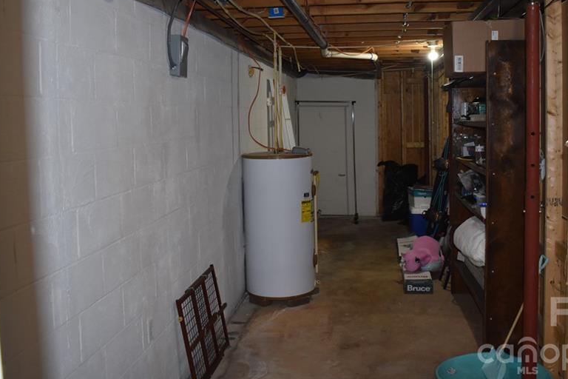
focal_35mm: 36
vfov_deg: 36.7
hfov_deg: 53.0
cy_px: 152
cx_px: 320
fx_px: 568
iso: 1000
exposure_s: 1/60
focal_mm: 18
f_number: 3.5
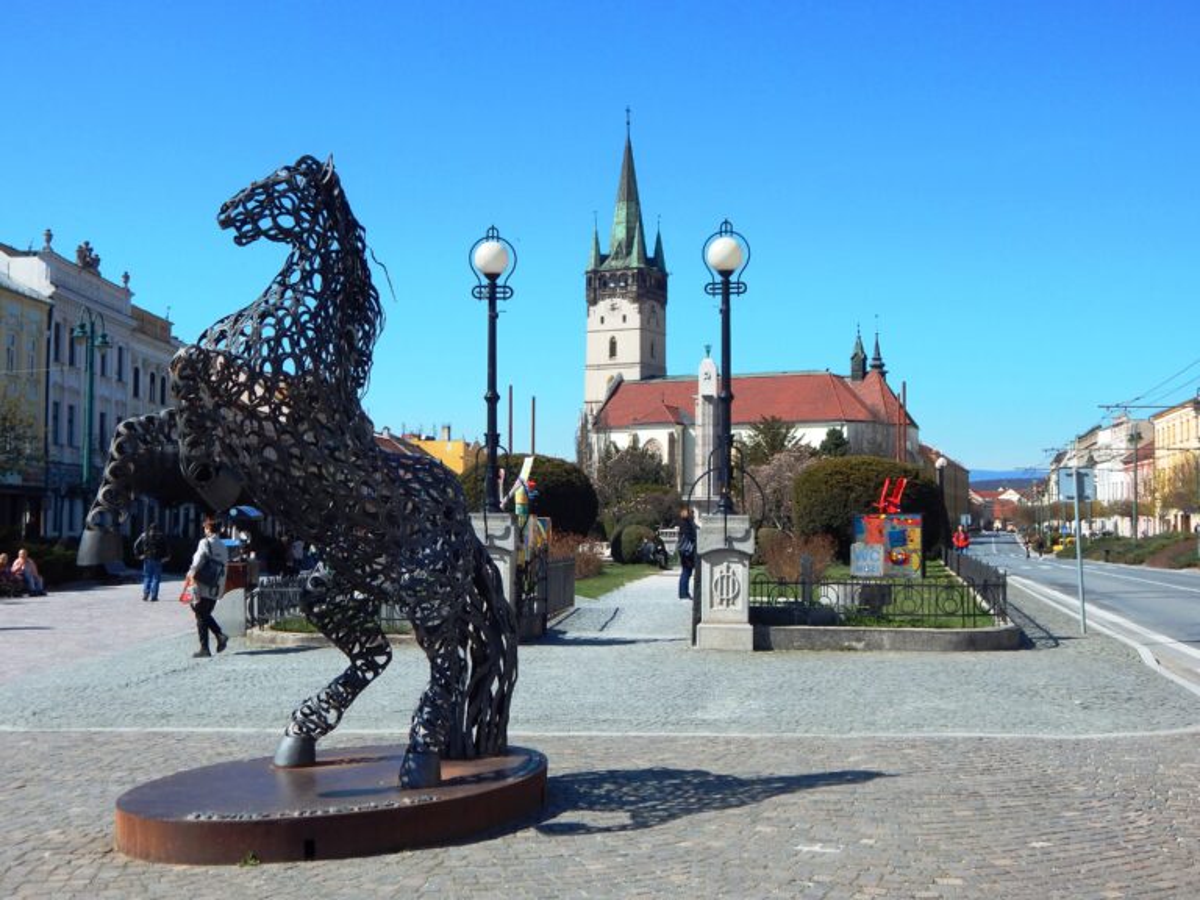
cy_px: 450
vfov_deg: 33.6
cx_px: 600
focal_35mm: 43
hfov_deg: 43.9
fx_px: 1491
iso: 125
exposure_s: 1/400
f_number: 7.1
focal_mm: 7.7
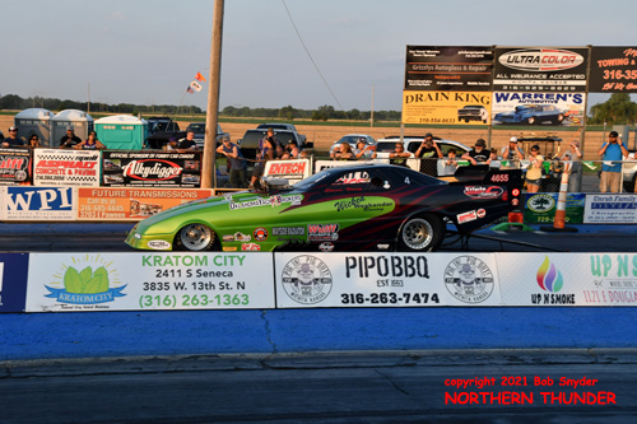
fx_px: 822
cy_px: 212
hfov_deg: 42.3
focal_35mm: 46
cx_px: 318
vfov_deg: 28.9
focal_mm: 31
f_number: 5.6
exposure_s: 1/800
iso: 400
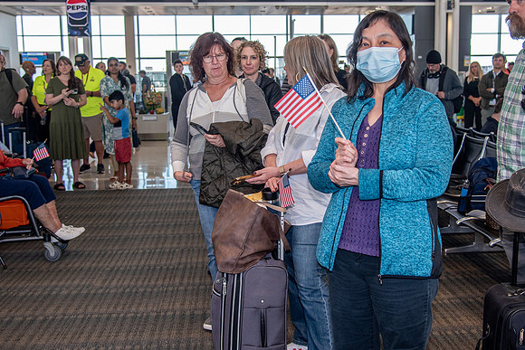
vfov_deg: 30.2
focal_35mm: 45
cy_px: 167
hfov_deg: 43.9
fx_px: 650
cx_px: 285
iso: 640
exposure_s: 1/125
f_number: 4
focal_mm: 31
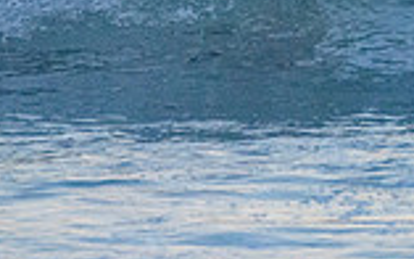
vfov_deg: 0.7
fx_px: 21227
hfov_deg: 1.1
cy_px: -102
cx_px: 274
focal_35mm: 1882
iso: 4000
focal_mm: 500
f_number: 5.6
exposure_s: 1/2000
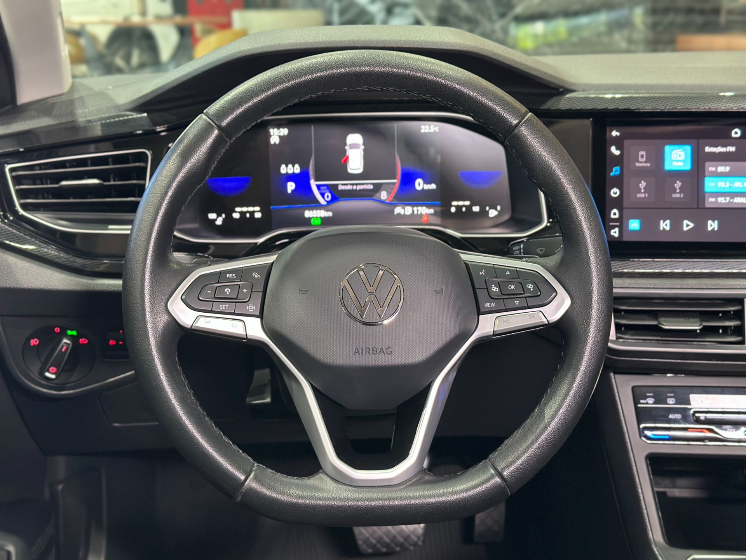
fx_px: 1034
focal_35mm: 48
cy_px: 280
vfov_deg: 30.3
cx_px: 373
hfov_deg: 39.7
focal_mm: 6.86
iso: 400
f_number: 1.78
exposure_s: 1/40
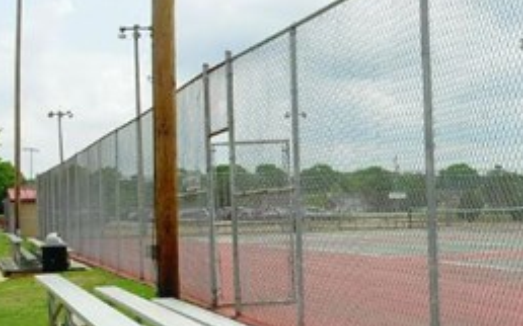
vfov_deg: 17.5
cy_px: 247
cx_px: 377
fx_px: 1054
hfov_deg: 27.6
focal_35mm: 74
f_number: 5.3
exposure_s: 1/395
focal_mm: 7.5
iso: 50
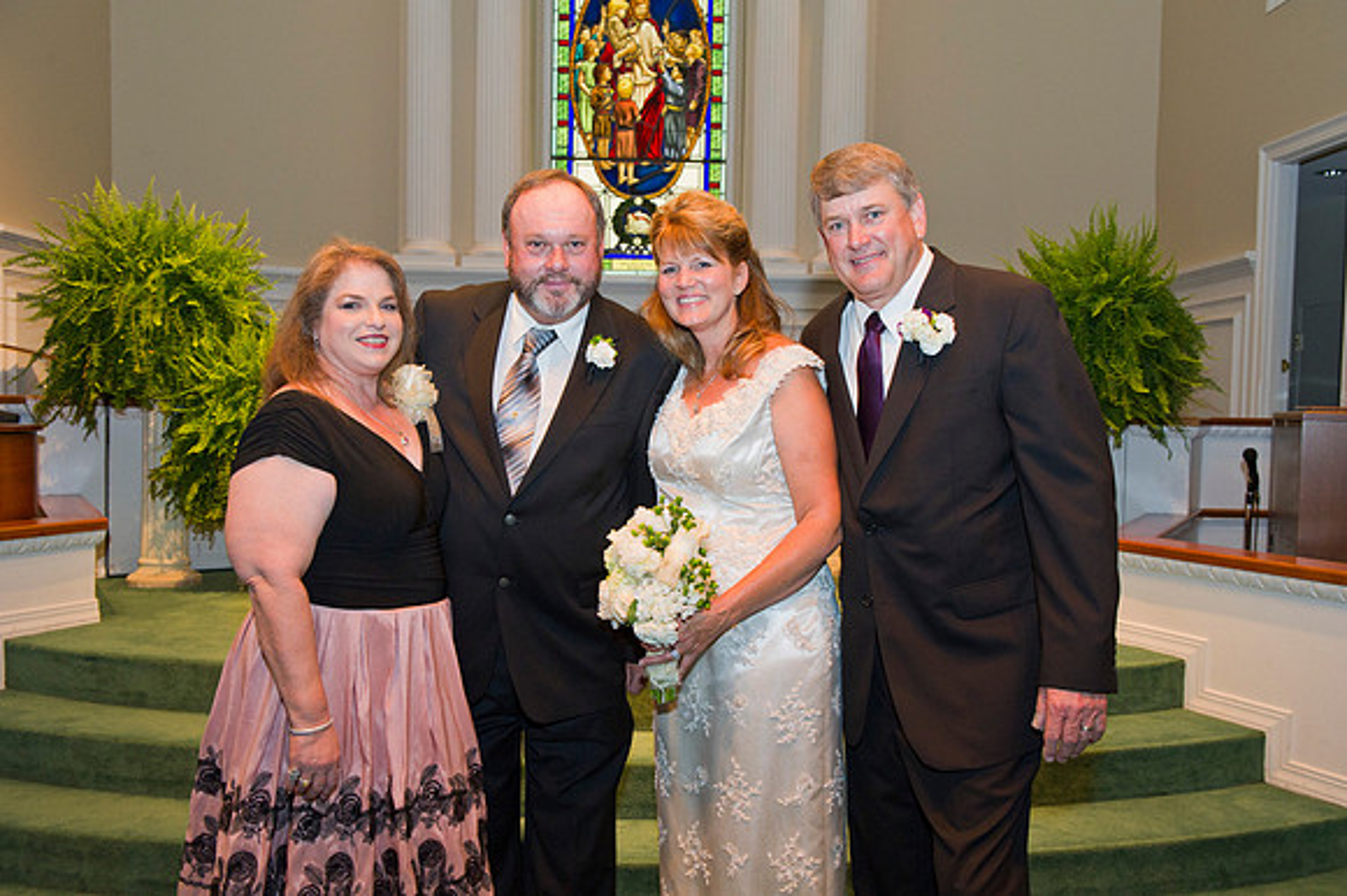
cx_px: 674
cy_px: 448
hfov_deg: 55.8
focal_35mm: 34
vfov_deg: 38.8
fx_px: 1271
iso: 1600
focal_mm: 34
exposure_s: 1/60
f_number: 5
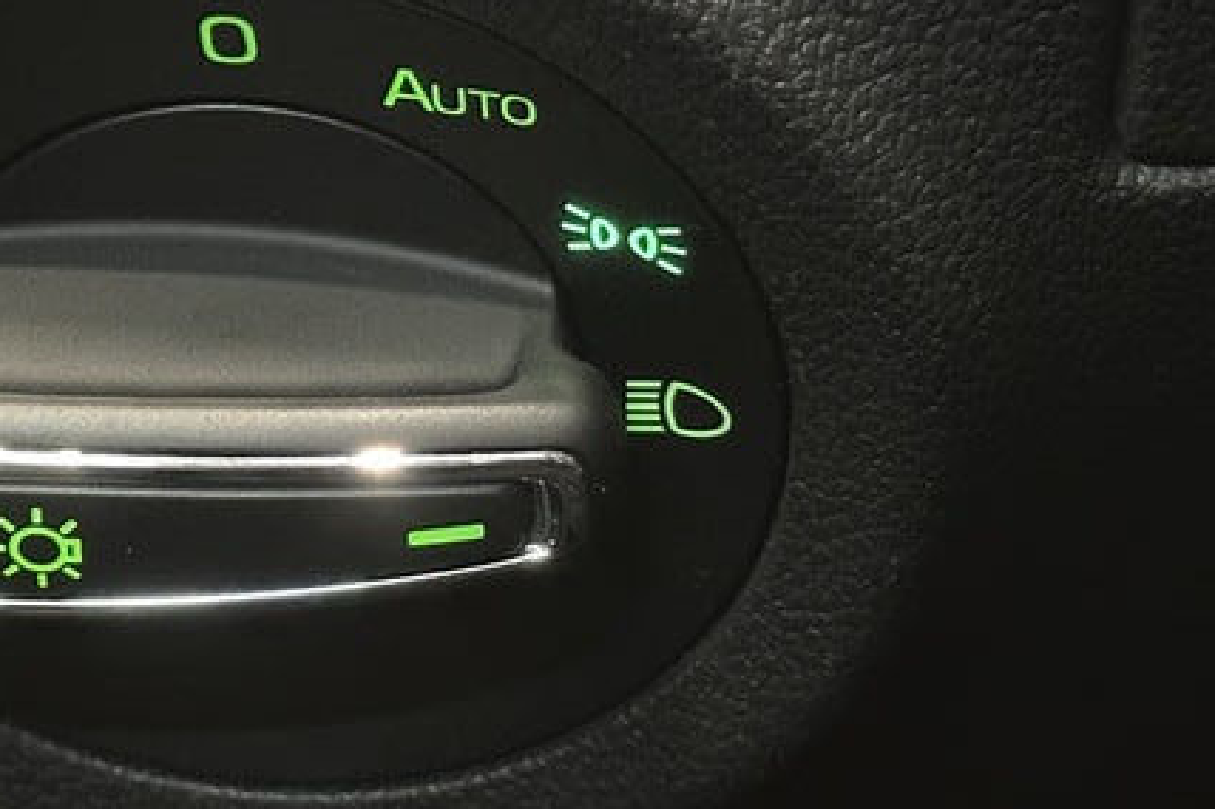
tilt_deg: -23.7
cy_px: 456
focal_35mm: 105
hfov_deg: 19.3
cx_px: 315
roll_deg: +0.1
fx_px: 3542
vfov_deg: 13.0
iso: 1600
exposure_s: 1/17
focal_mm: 6.86
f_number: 1.78
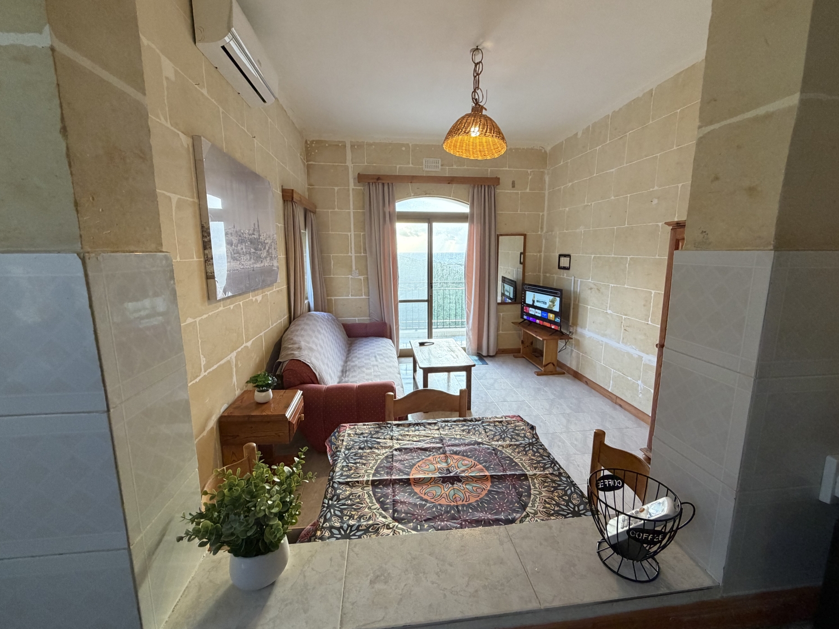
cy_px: 312
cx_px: 425
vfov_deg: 81.8
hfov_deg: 98.2
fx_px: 364
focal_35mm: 15
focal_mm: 2.22
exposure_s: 1/50
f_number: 2.2
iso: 250
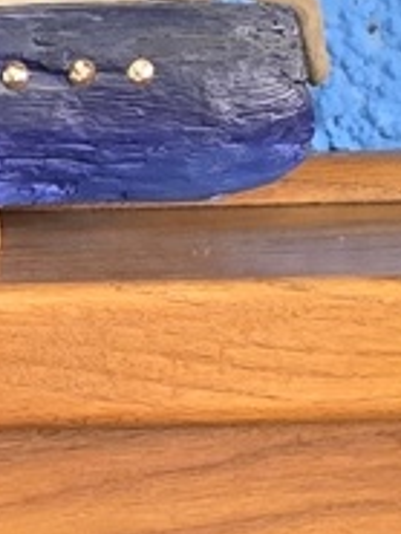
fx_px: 3687
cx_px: -620
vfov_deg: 8.2
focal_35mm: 239
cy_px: 603
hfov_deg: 5.9
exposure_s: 1/100
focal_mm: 6.3
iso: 1000
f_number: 1.7
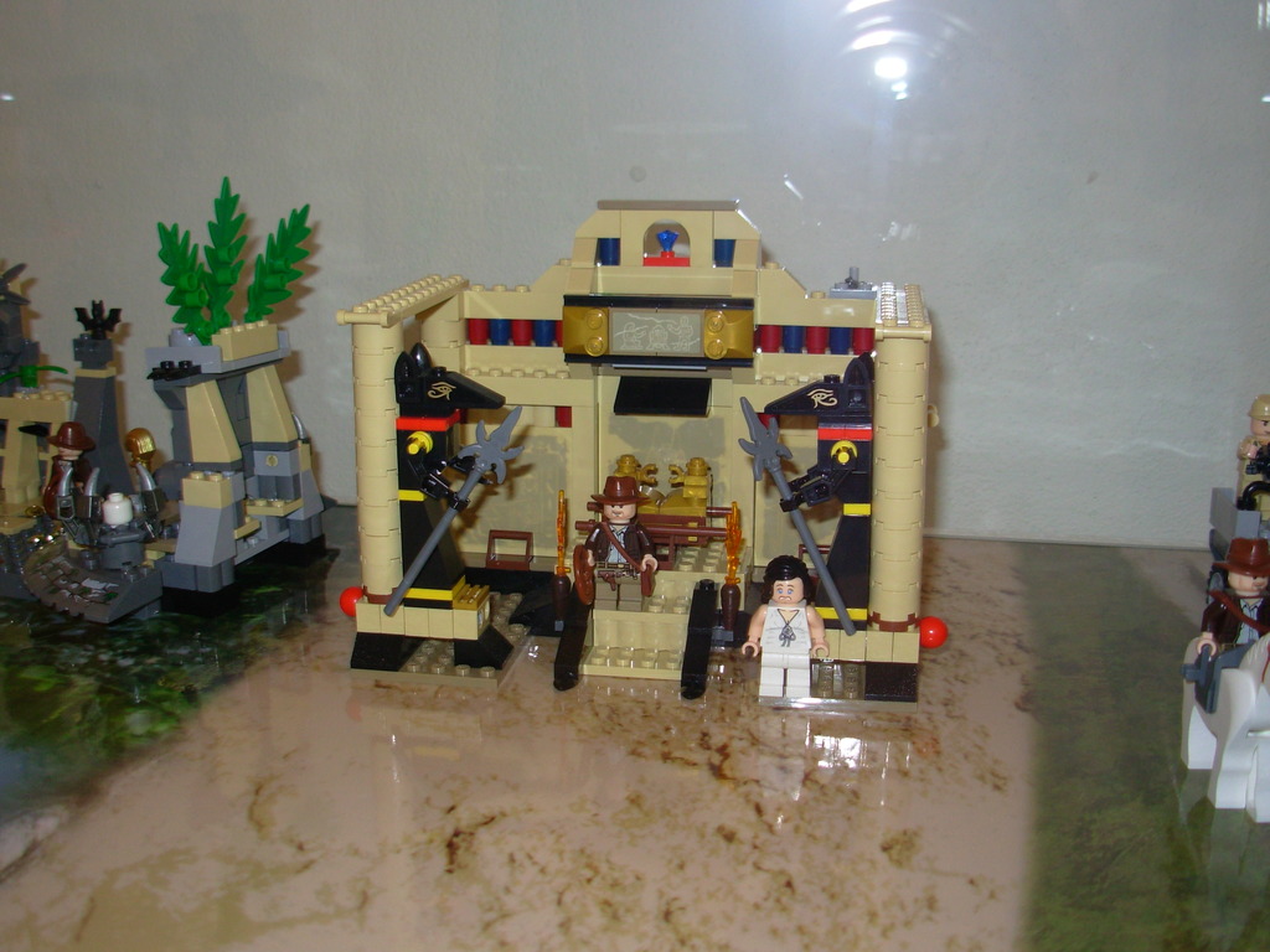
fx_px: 1394
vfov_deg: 37.7
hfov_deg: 49.0
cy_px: 476
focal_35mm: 38
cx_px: 635
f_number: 2.9
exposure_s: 1/32
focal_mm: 6.3
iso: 50
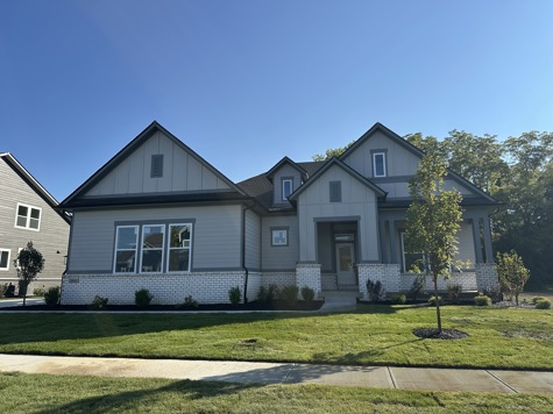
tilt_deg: +10.5
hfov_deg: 71.6
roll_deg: -0.8
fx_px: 383
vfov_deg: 56.8
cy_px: 207
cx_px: 276
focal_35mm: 24
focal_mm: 6.86
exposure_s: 1/4762
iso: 80
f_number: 1.78
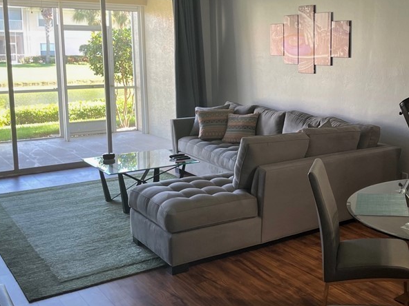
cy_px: 119
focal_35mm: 45
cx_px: 322
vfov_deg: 32.1
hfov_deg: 40.5
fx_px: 532
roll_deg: +0.1
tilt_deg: -7.0
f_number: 1.6
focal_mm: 4.2
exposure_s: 1/60
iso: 80
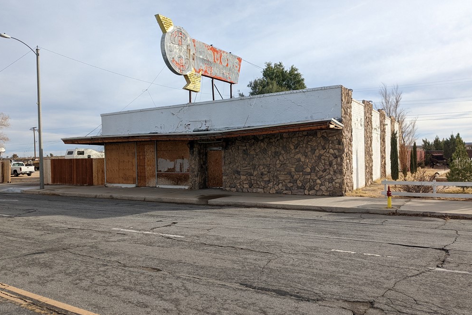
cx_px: 232
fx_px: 380
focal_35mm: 29
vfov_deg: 44.9
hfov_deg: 63.7
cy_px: 152
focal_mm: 4.38
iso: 76
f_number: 1.73
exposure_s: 1/3344
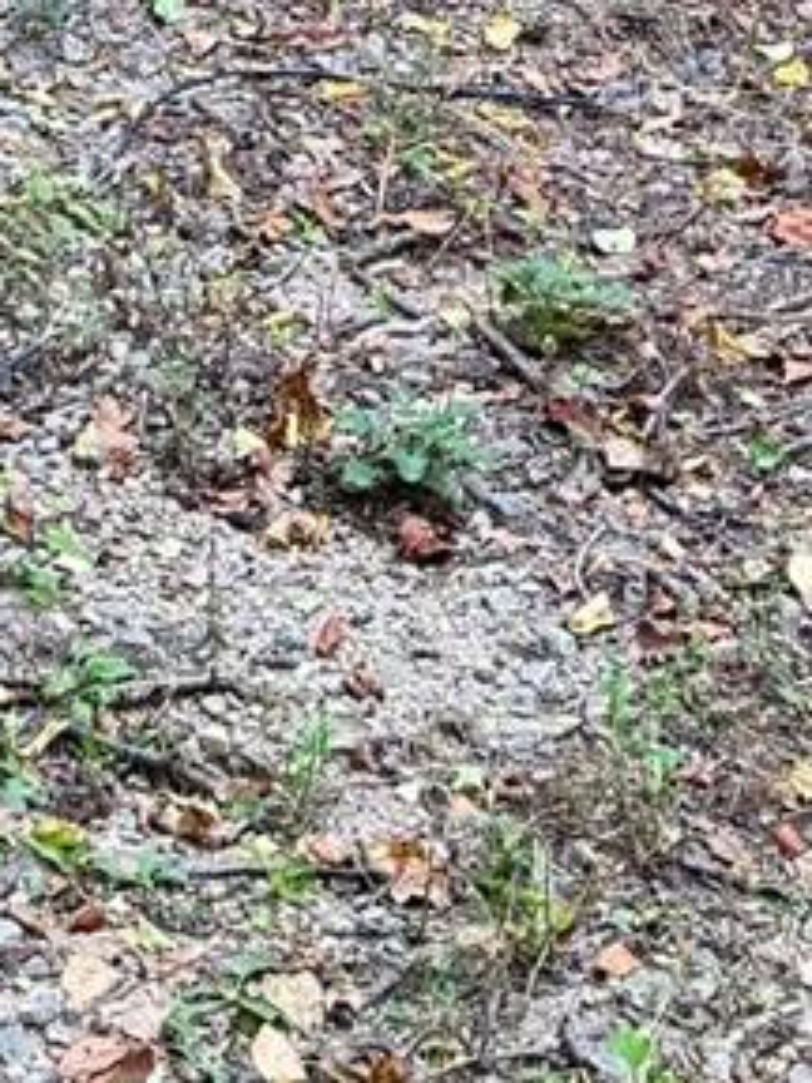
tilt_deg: +0.3
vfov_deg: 13.6
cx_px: 150
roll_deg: +0.5
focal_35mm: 128
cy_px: -933
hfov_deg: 11.5
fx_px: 4003
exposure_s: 1/74
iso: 200
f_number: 1.78
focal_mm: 6.76
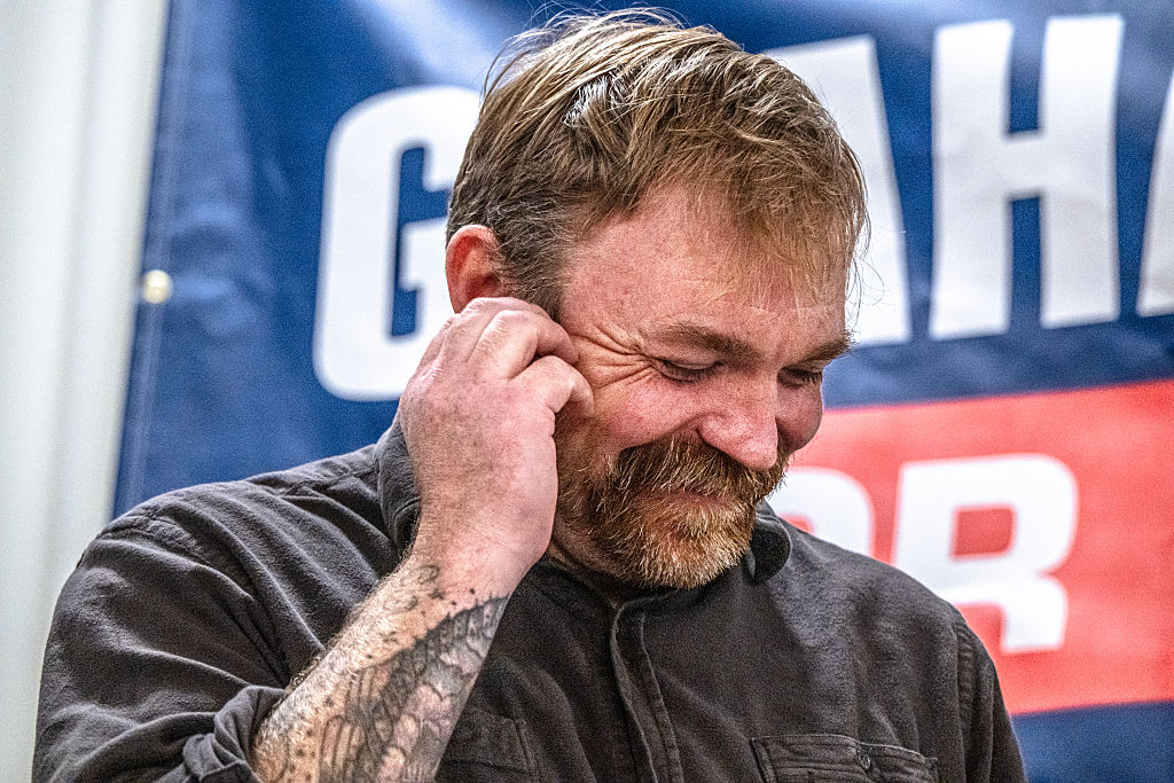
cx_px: 587
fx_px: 5381
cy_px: 392
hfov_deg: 12.5
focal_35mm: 165
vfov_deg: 8.3
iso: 6400
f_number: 7.6
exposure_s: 1/320
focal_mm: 165
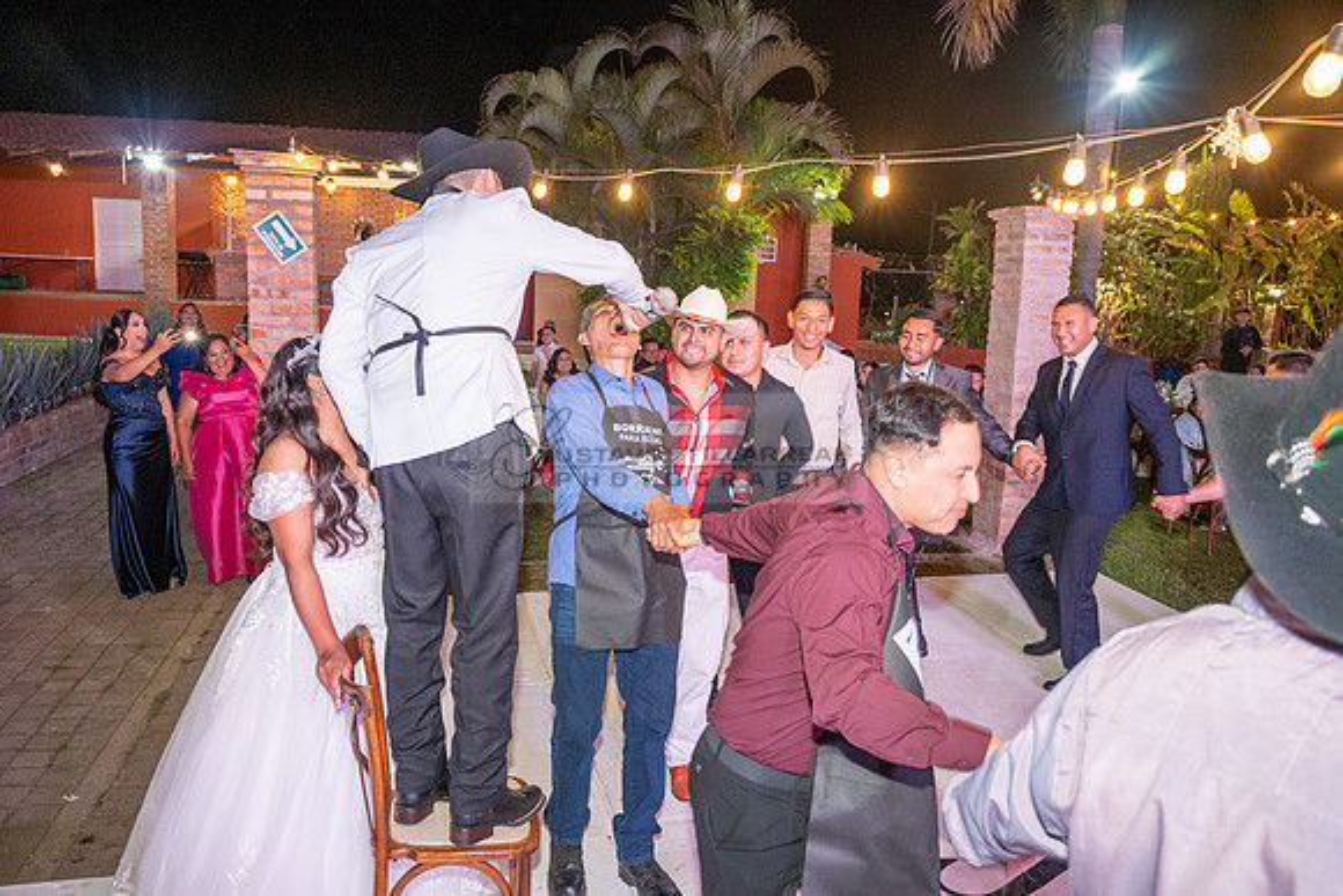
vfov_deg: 46.4
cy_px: 448
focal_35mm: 28
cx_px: 672
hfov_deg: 65.5
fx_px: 1045
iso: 2500
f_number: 5
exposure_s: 1/80
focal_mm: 28
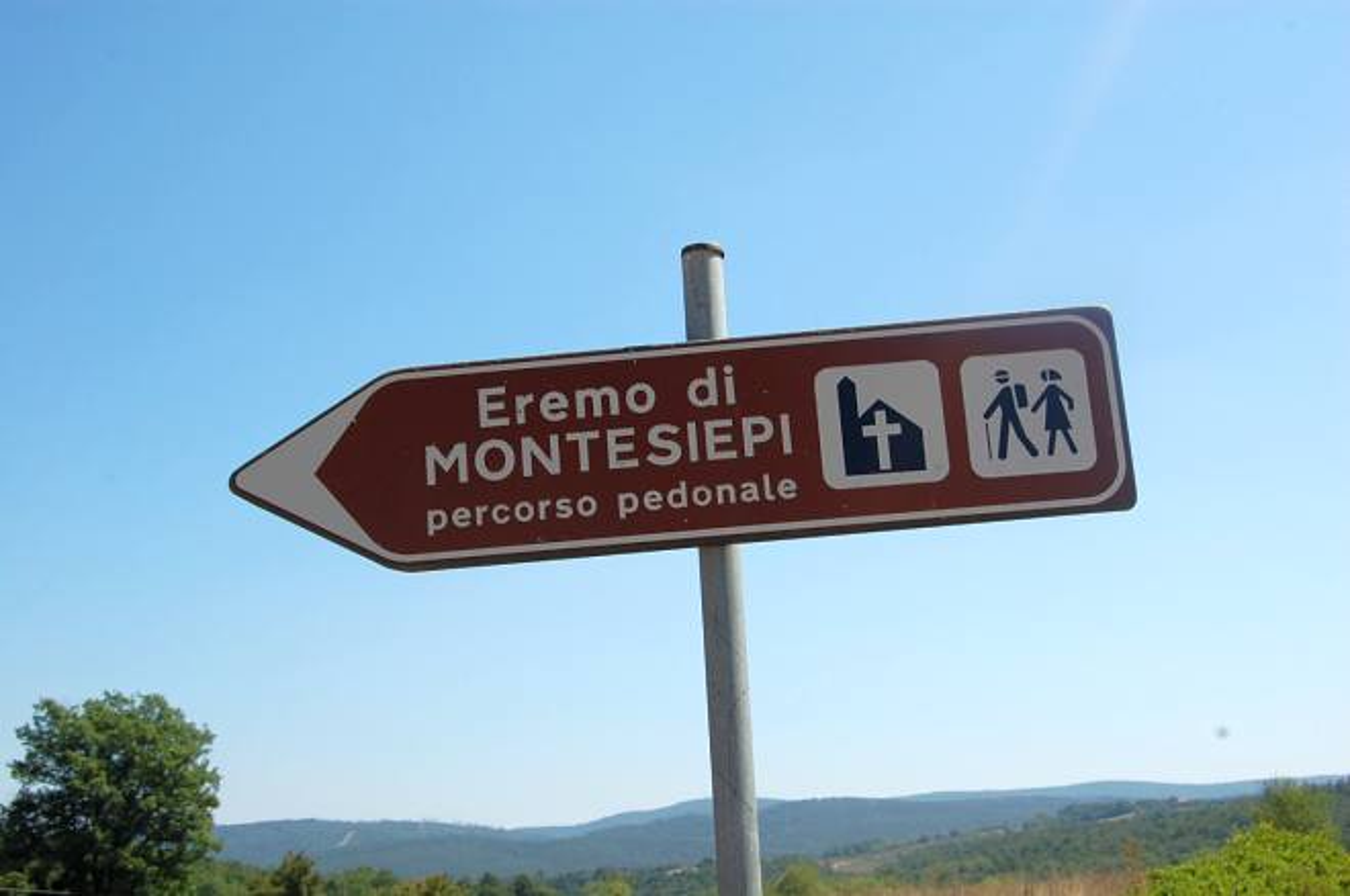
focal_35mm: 46
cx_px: 675
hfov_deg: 42.4
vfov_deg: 28.9
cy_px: 448
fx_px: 1741
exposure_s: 1/320
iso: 200
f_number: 10
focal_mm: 31
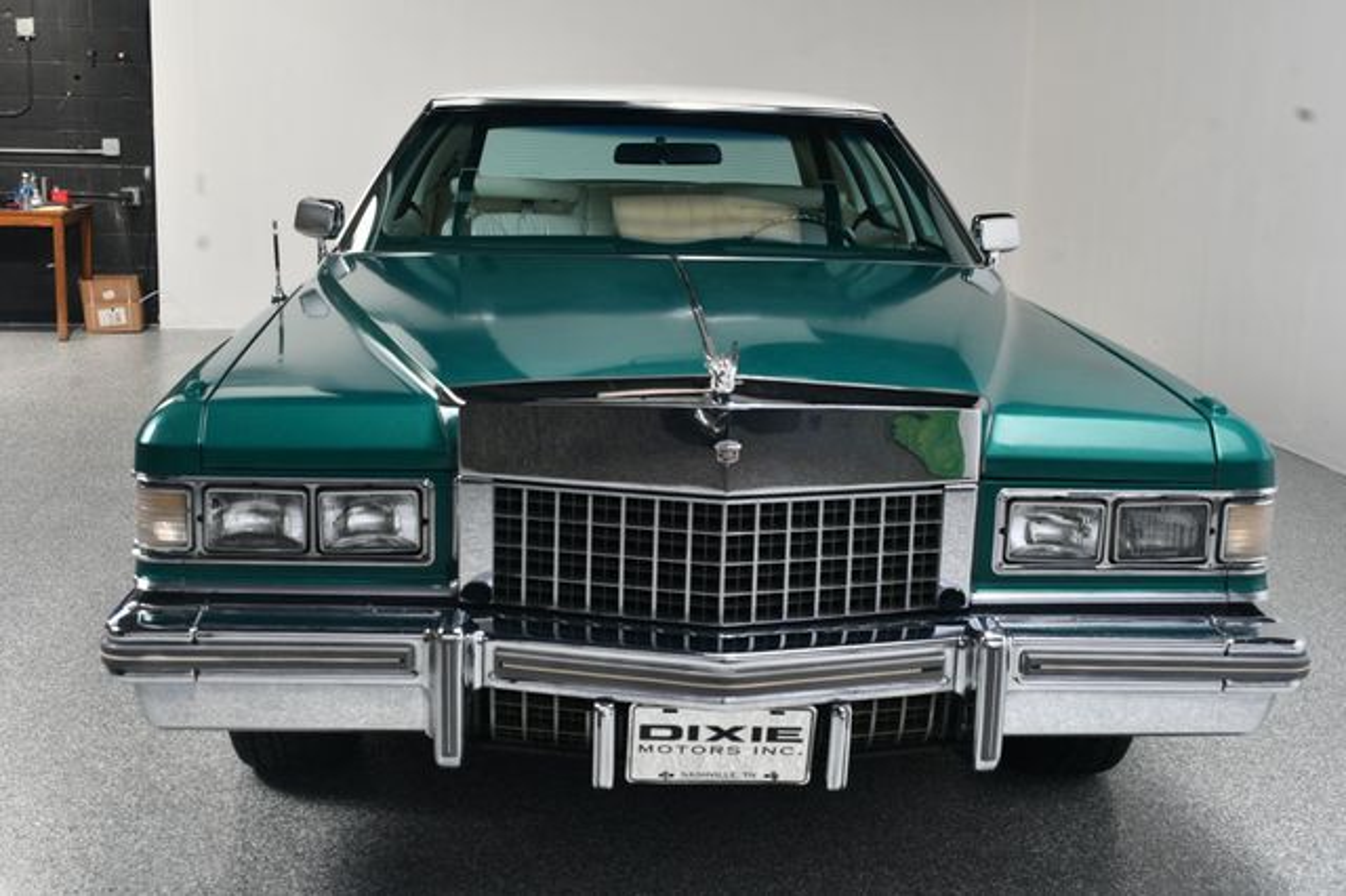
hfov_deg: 43.6
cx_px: 673
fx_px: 1682
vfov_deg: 29.8
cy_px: 448
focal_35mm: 45
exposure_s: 1/160
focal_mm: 30
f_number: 11
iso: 100
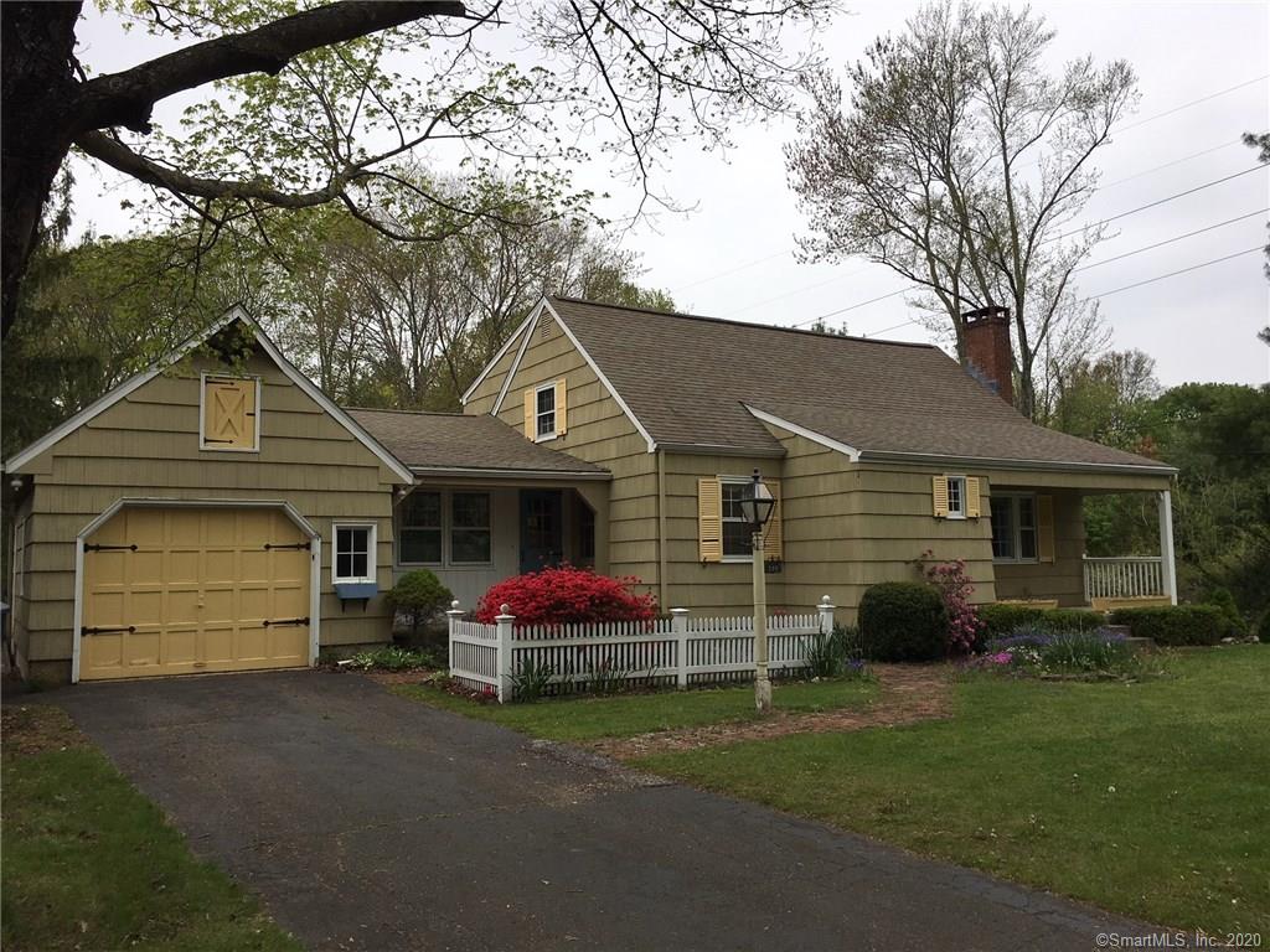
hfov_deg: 61.7
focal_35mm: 29
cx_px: 635
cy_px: 476
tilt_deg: +7.2
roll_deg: +0.6
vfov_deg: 48.2
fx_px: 1064
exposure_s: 1/712
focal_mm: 4.15
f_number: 2.2
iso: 25
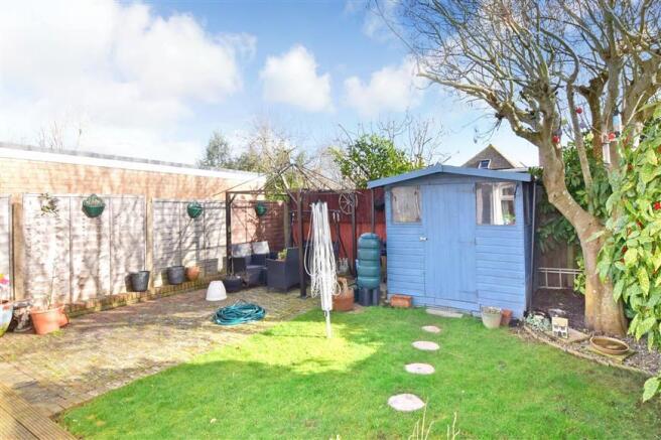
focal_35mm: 16
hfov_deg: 95.0
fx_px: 303
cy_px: 220
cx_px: 330
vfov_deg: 72.0
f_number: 18
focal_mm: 11
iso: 500
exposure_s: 1/100
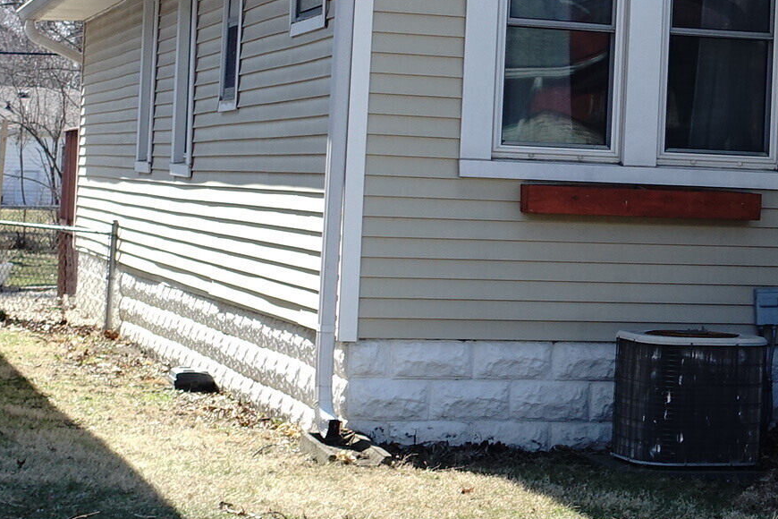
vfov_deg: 10.6
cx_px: 963
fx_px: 2788
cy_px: 101
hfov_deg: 15.3
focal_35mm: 129
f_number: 3.2
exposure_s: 1/100
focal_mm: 15.1
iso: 125
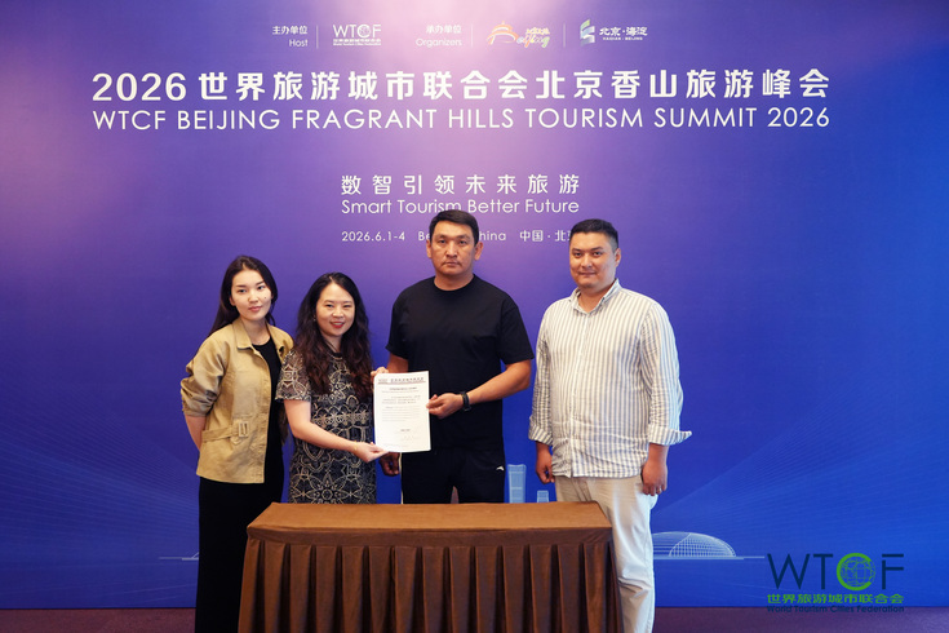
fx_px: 949
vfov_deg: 36.9
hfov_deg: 53.1
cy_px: 316
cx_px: 474
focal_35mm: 36
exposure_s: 1/160
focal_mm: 36
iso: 4000
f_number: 4
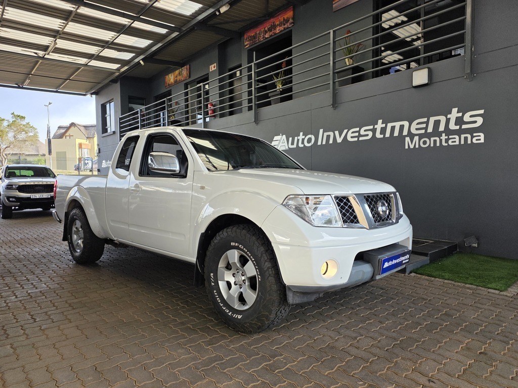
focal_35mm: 23
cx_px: 259
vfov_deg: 58.9
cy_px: 194
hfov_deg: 73.9
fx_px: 344
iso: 50
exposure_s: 1/359
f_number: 1.7
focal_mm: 6.25
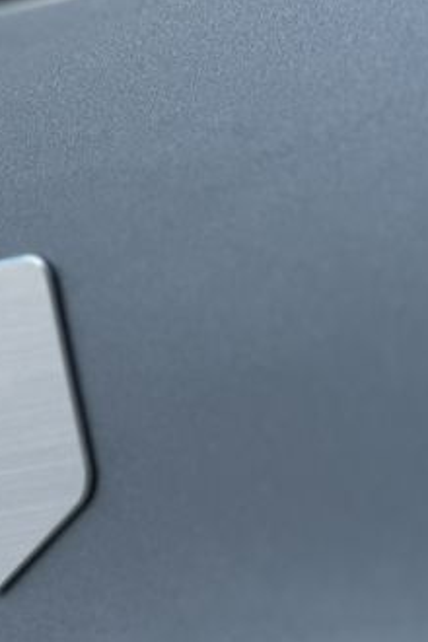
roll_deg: -2.3
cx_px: -283
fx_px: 4618
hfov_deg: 5.2
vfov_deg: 8.0
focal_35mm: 259
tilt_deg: +13.1
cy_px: 303
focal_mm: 9
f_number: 2.8
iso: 32
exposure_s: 1/121
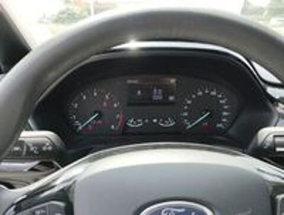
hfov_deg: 61.6
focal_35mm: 29
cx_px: 142
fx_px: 238
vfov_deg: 48.4
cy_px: 108
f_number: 1.8
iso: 50
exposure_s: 1/227
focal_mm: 4.25
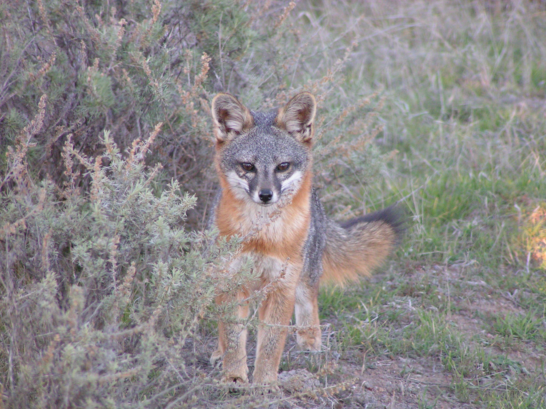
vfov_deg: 3.9
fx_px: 5994
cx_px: 273
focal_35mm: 380
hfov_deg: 5.2
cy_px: 204
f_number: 3.5
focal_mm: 58
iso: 200
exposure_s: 1/160
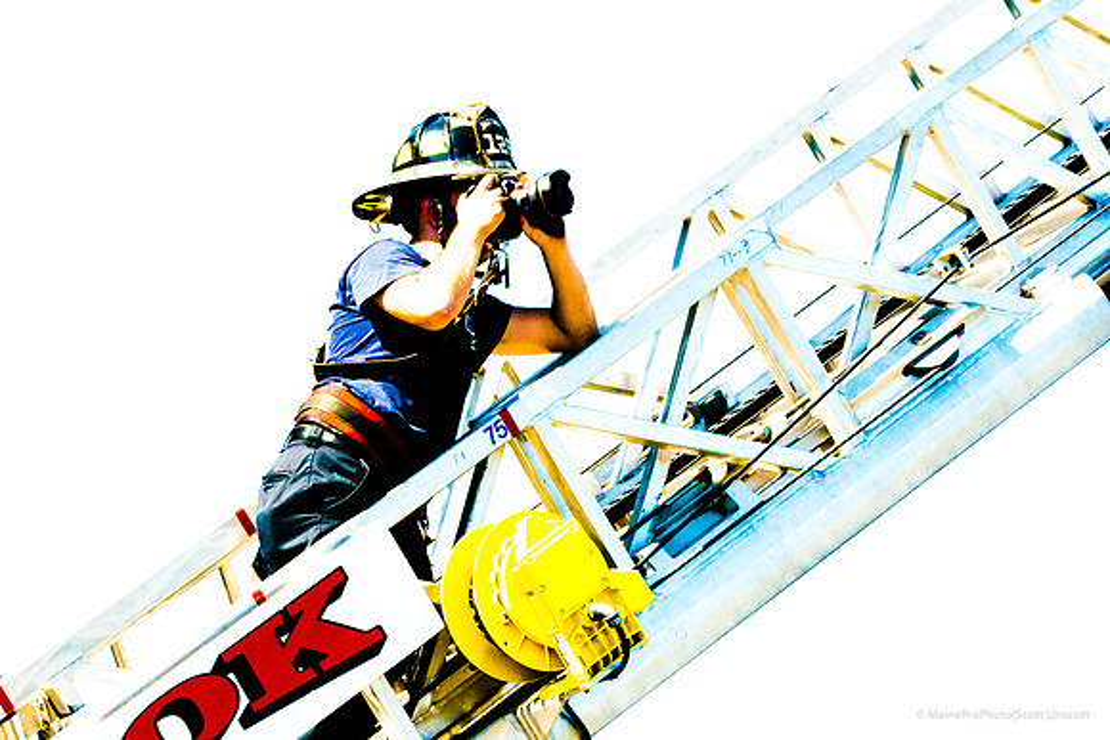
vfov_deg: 3.4
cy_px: 187
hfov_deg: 5.0
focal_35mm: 408
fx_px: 12594
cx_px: 55
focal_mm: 185
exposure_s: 1/5000
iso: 1250
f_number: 6.3
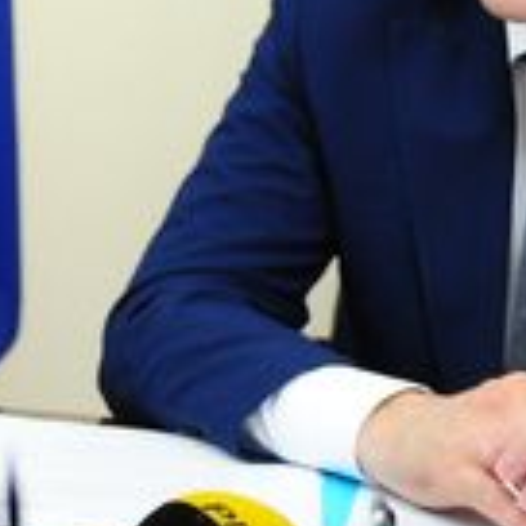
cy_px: -4
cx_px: -19
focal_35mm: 224
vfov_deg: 7.8
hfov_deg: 7.8
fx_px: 3851
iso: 3200
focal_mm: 45
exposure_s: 1/250
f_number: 2.8
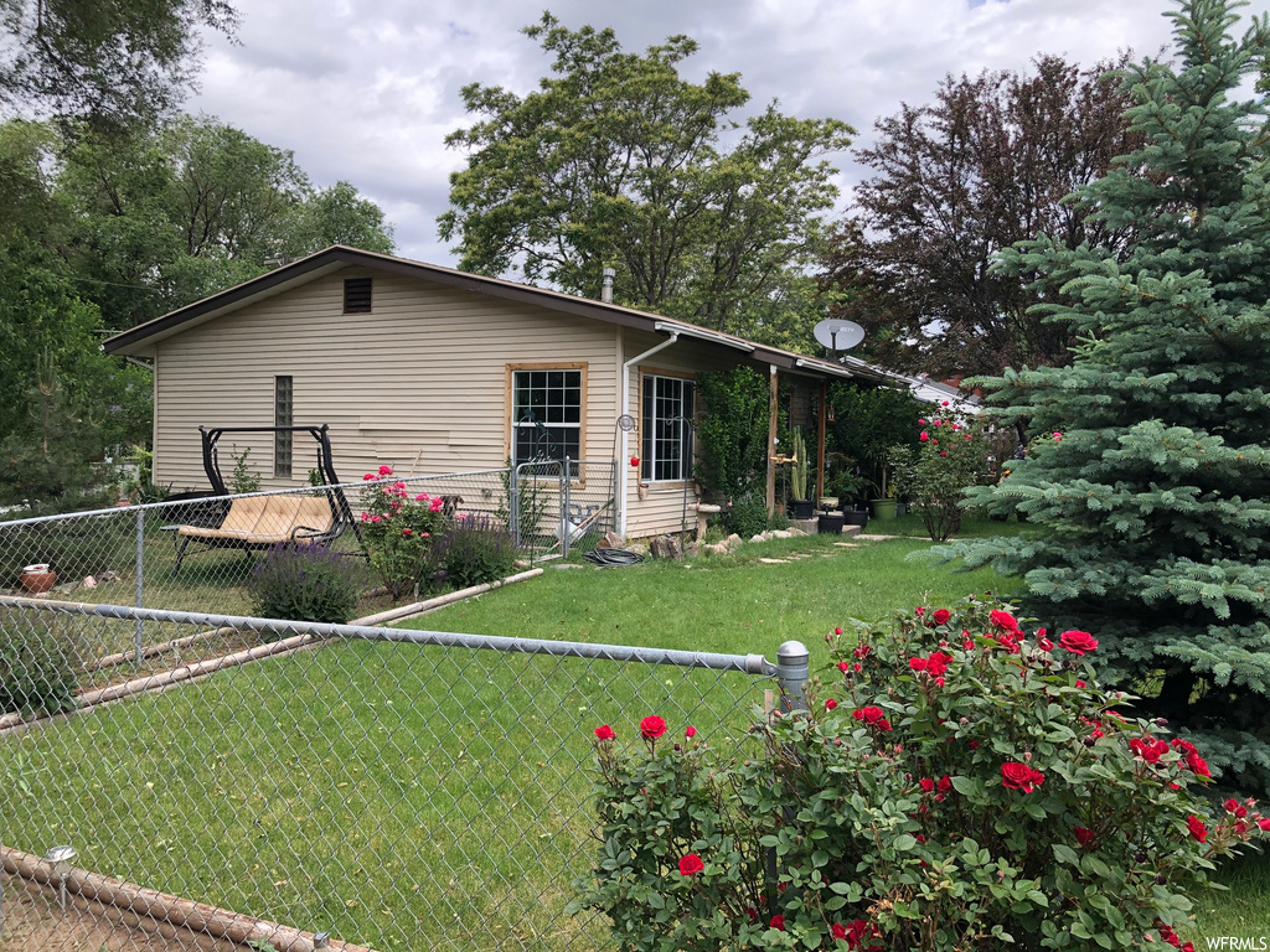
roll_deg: -1.6
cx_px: 635
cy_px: 476
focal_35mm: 28
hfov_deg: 63.4
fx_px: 1027
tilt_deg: -1.0
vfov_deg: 49.7
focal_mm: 4
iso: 20
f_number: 1.8
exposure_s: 1/592
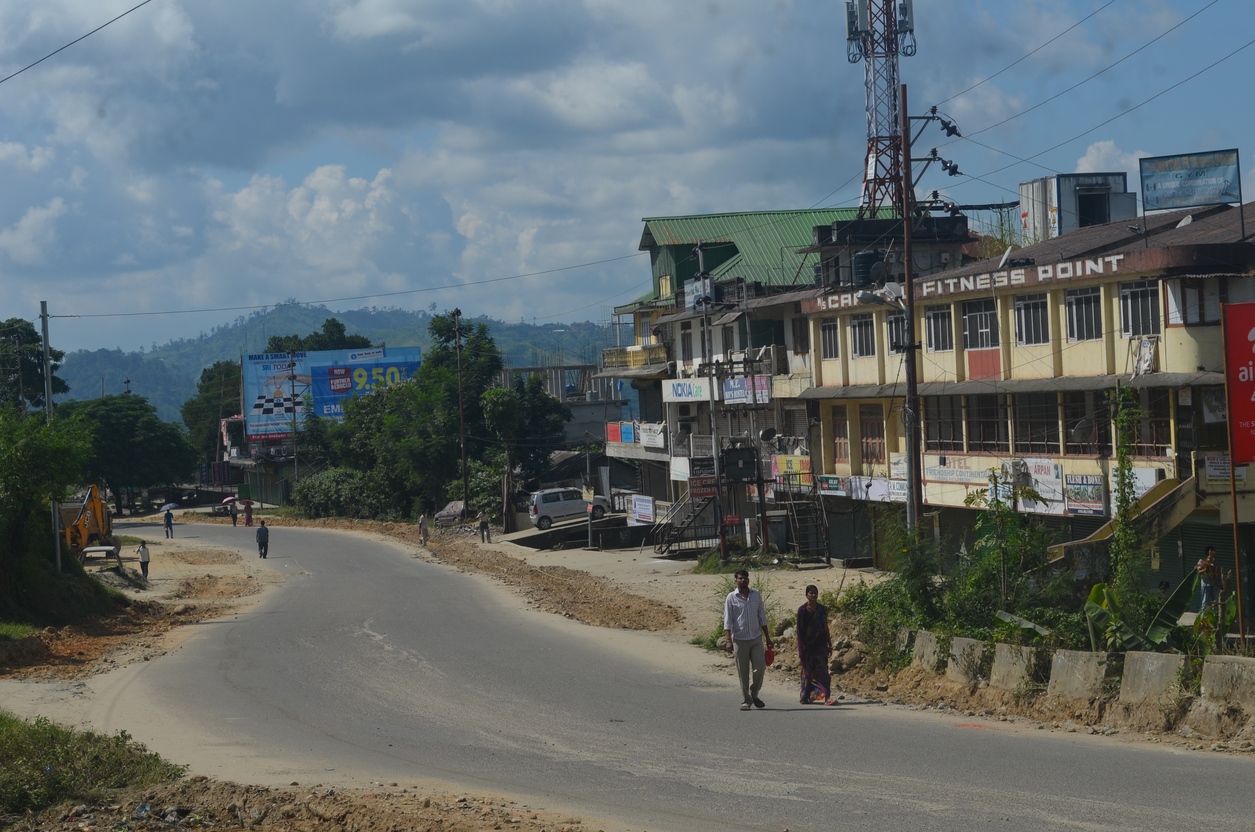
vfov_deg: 16.5
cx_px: 628
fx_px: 2870
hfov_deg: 24.7
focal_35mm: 82
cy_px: 416
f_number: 9.5
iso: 100
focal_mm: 55
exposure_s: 1/350
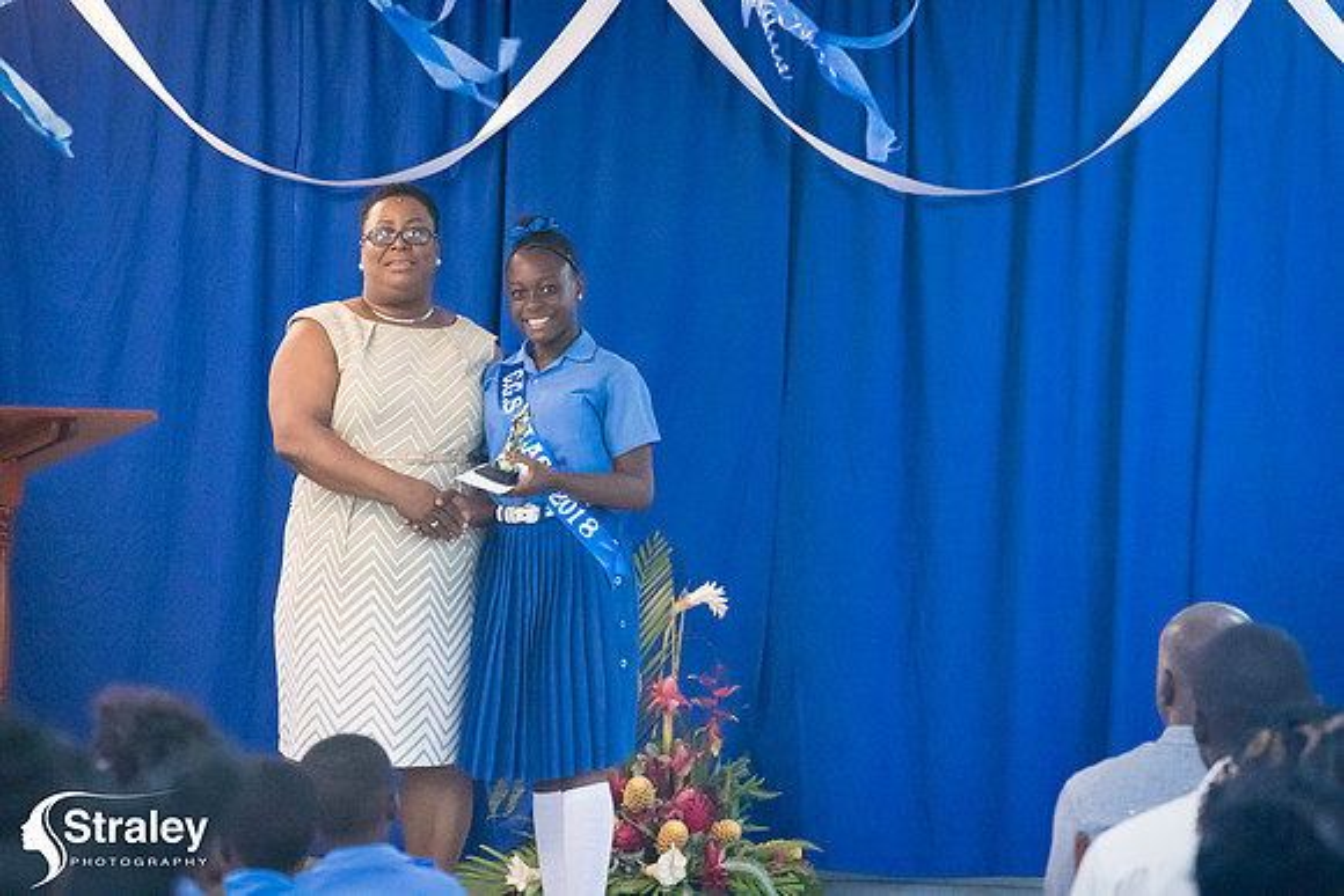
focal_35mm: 200
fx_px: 7468
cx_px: 672
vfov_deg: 6.9
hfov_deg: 10.3
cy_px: 448
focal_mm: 200
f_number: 6.3
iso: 25600
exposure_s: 1/200
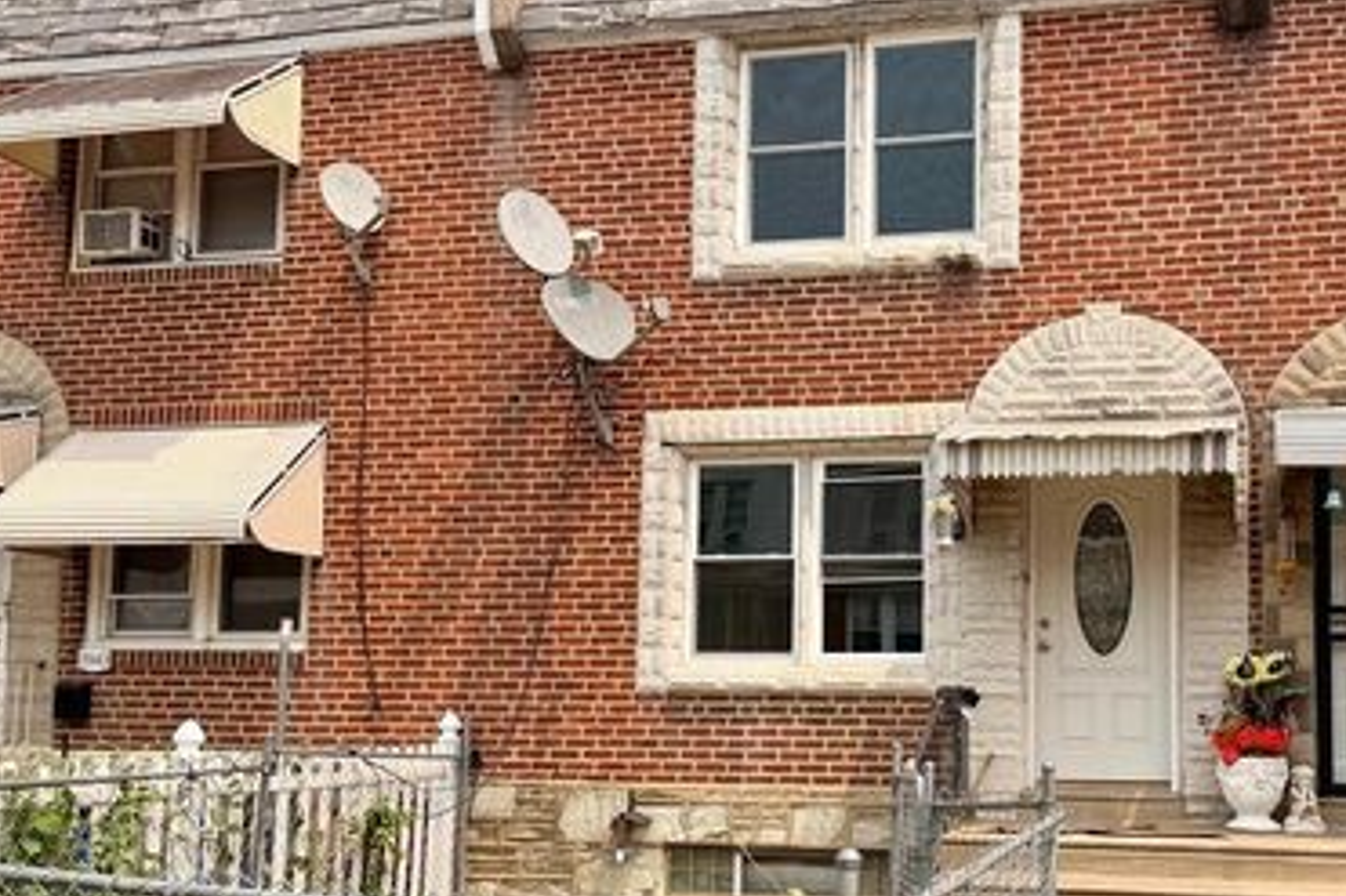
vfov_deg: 33.0
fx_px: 1495
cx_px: 936
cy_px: 611
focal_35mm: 40
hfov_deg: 47.4
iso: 80
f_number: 1.78
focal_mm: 6.76
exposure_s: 1/4167
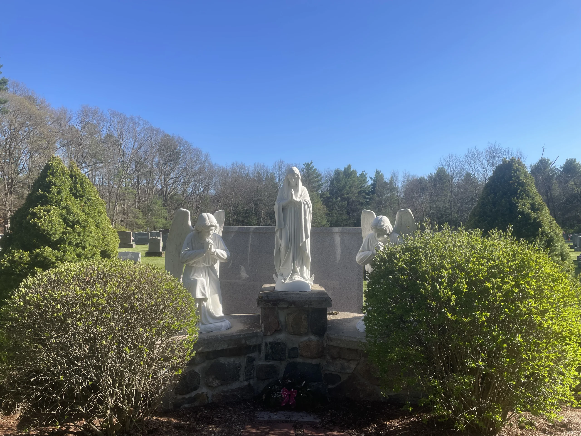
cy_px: 218
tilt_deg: -0.2
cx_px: 290
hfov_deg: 67.3
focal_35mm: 26
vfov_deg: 53.1
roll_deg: -1.1
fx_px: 436
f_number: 1.6
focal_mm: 4.2
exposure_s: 1/2212
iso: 32
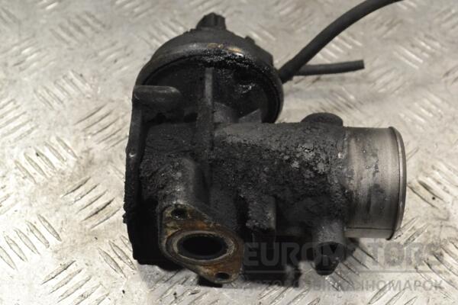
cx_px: 229
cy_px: 152
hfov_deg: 30.5
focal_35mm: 66
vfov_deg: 20.6
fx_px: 840
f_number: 8
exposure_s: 1/250
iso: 3200
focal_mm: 44
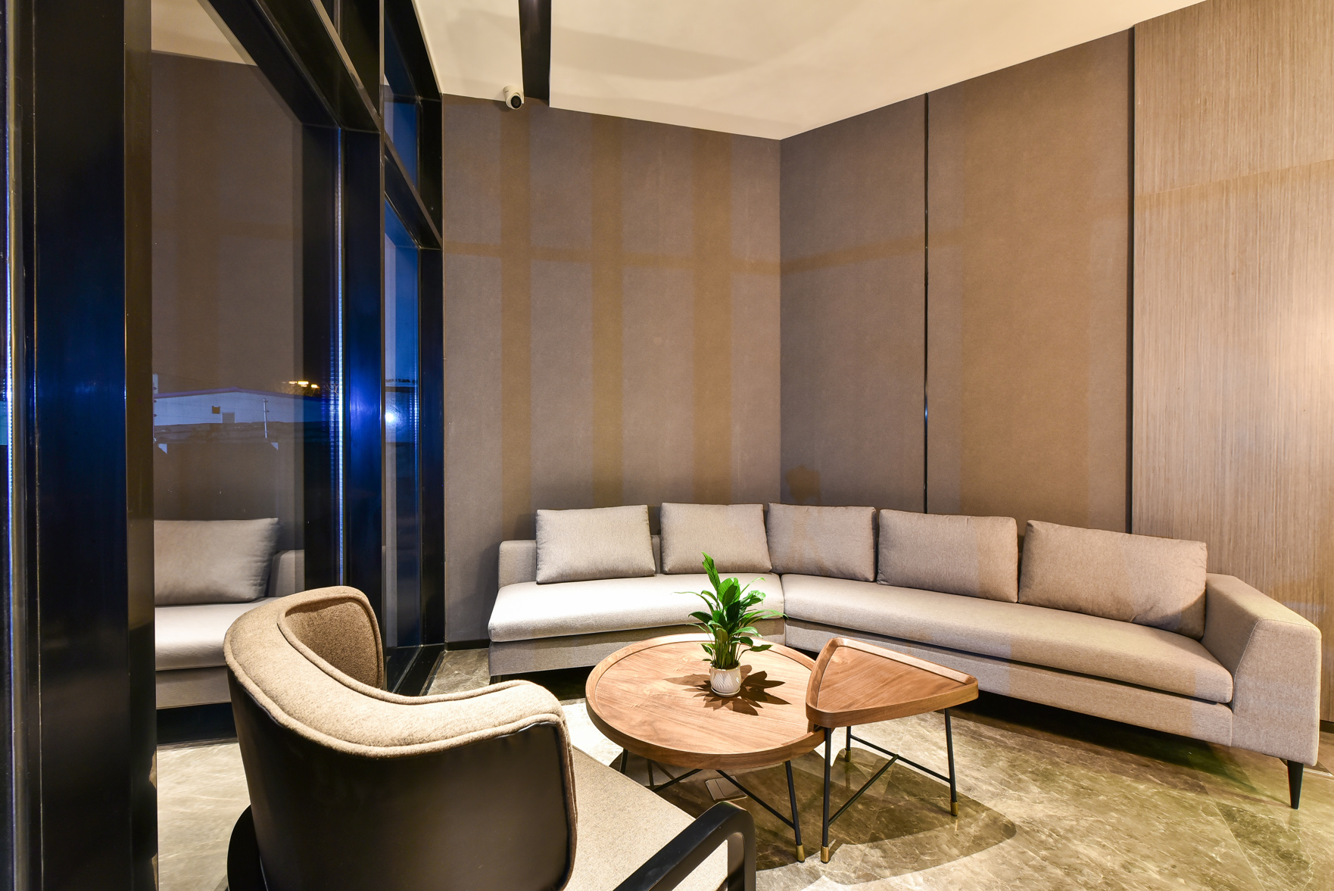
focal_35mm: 14
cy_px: 446
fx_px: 519
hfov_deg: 104.2
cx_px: 667
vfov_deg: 81.3
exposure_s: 1/1.3
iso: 320
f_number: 9
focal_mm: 14
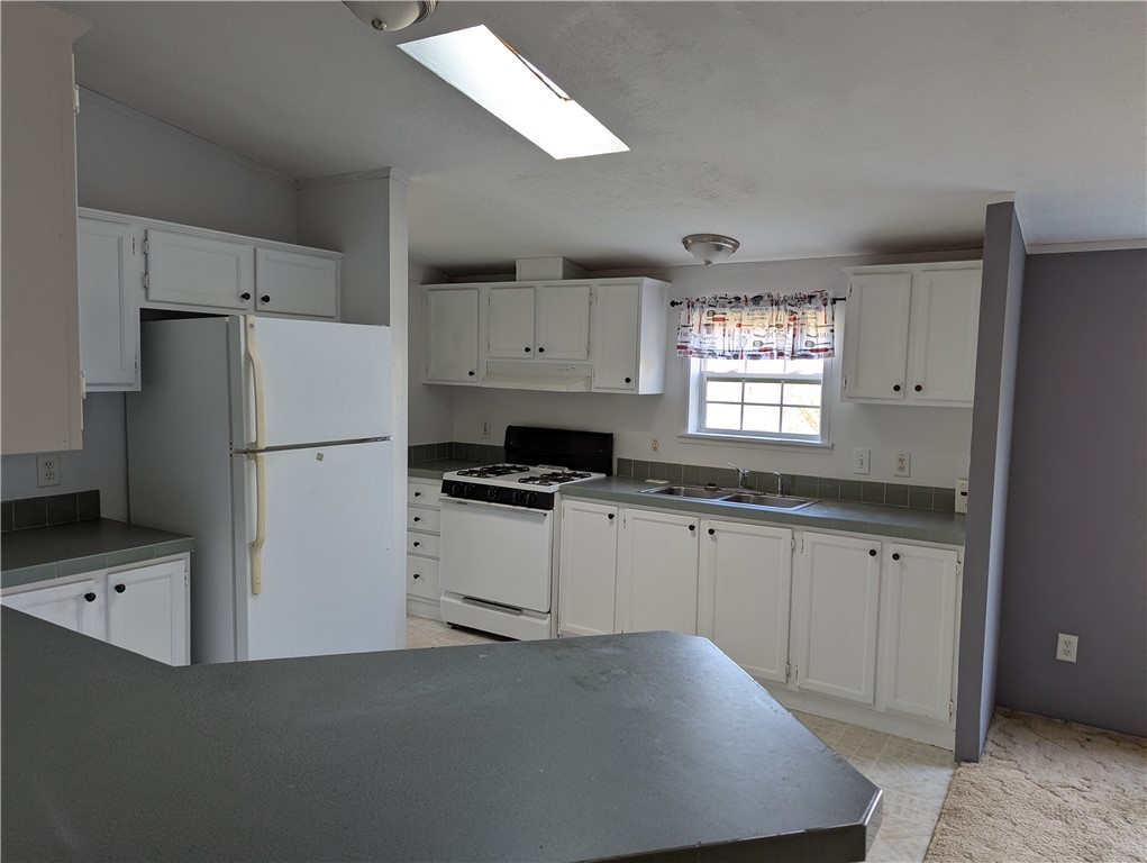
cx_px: 574
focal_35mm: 24
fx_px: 796
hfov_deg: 71.5
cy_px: 432
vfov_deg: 56.9
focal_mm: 6.81
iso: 90
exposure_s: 1/47.9
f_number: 1.85
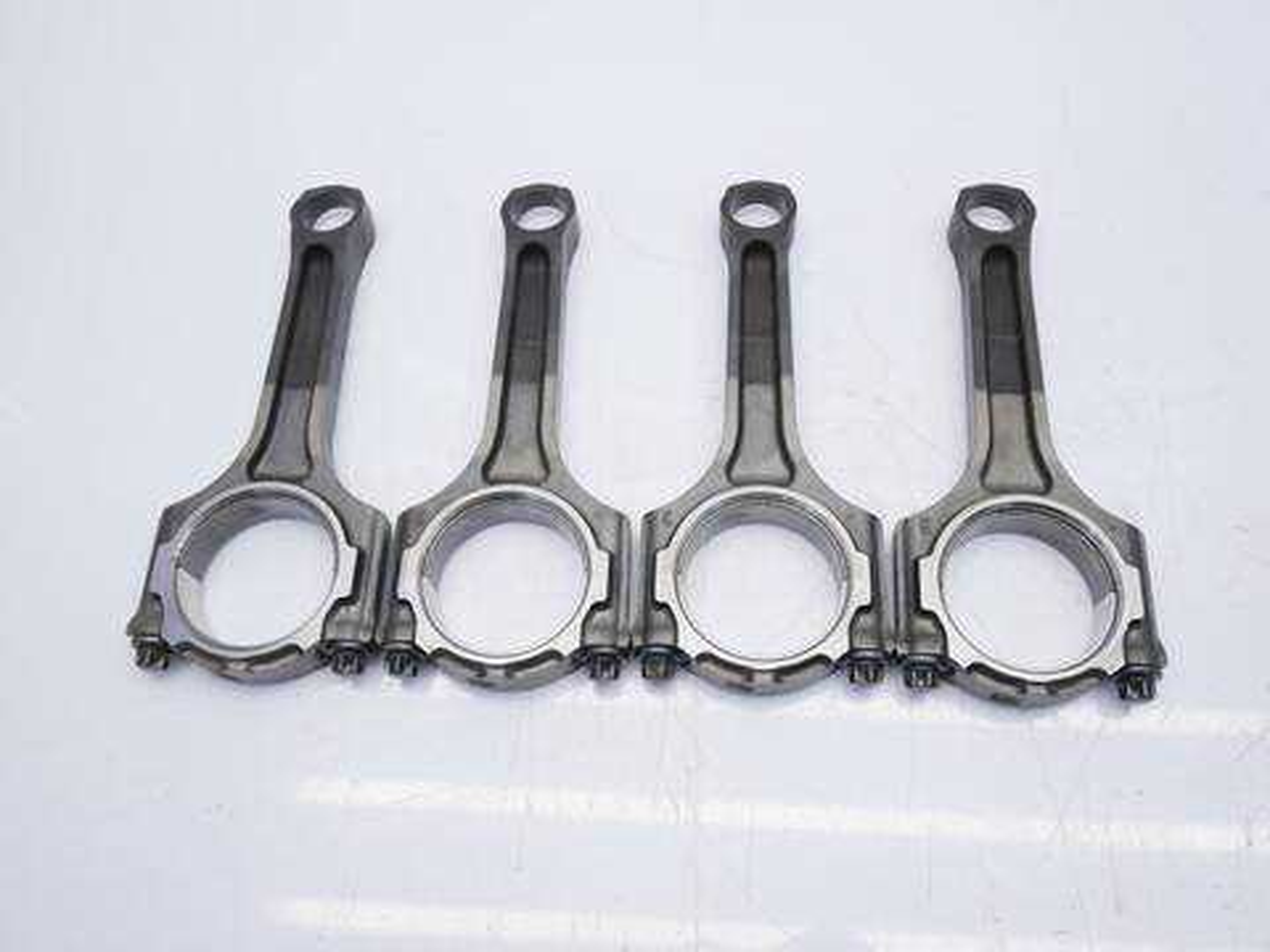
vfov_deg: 46.8
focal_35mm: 30
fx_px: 1101
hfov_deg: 60.0
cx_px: 635
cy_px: 476
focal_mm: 15
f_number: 3.7
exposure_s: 1/125
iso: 200
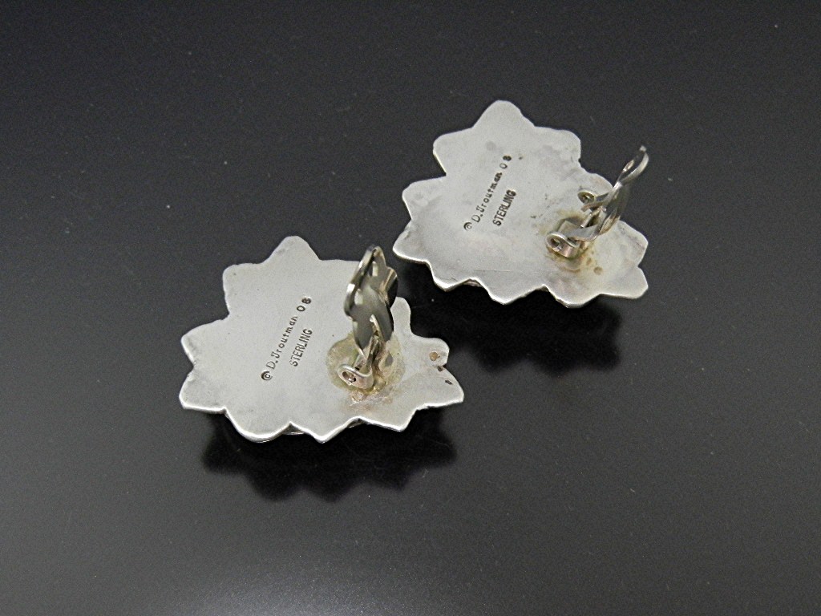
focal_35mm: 52
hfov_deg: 36.8
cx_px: 410
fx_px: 1233
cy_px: 308
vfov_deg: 28.0
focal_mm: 9.3
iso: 800
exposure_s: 1/30
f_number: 7.8
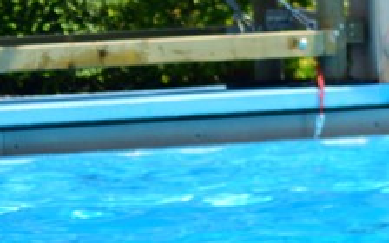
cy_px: 214
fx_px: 5195
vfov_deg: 2.7
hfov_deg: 4.2
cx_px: 847
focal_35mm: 490
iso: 250
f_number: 4
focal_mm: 70
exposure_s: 1/1250
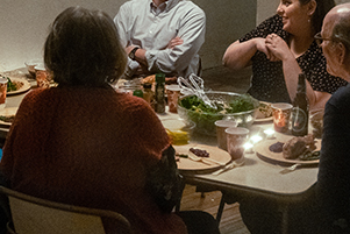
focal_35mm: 81
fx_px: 788
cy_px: 90
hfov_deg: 24.9
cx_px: 121
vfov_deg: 16.9
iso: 6400
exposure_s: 1/60
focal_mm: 28.3
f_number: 2.8
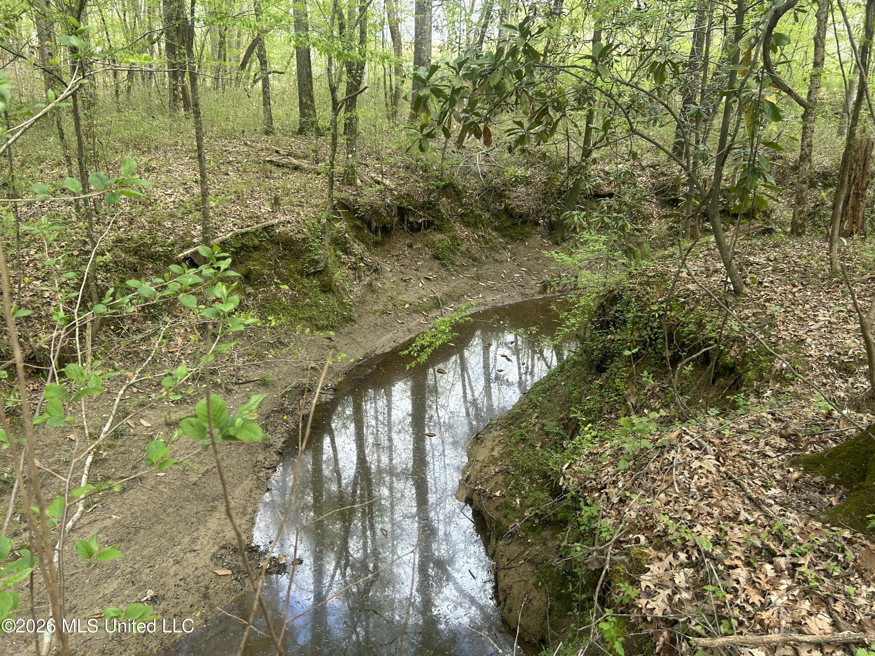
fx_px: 657
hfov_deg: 67.3
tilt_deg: -19.5
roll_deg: -0.7
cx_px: 438
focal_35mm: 26
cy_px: 328
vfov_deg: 53.1
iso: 40
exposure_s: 1/172
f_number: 1.5
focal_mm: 5.7
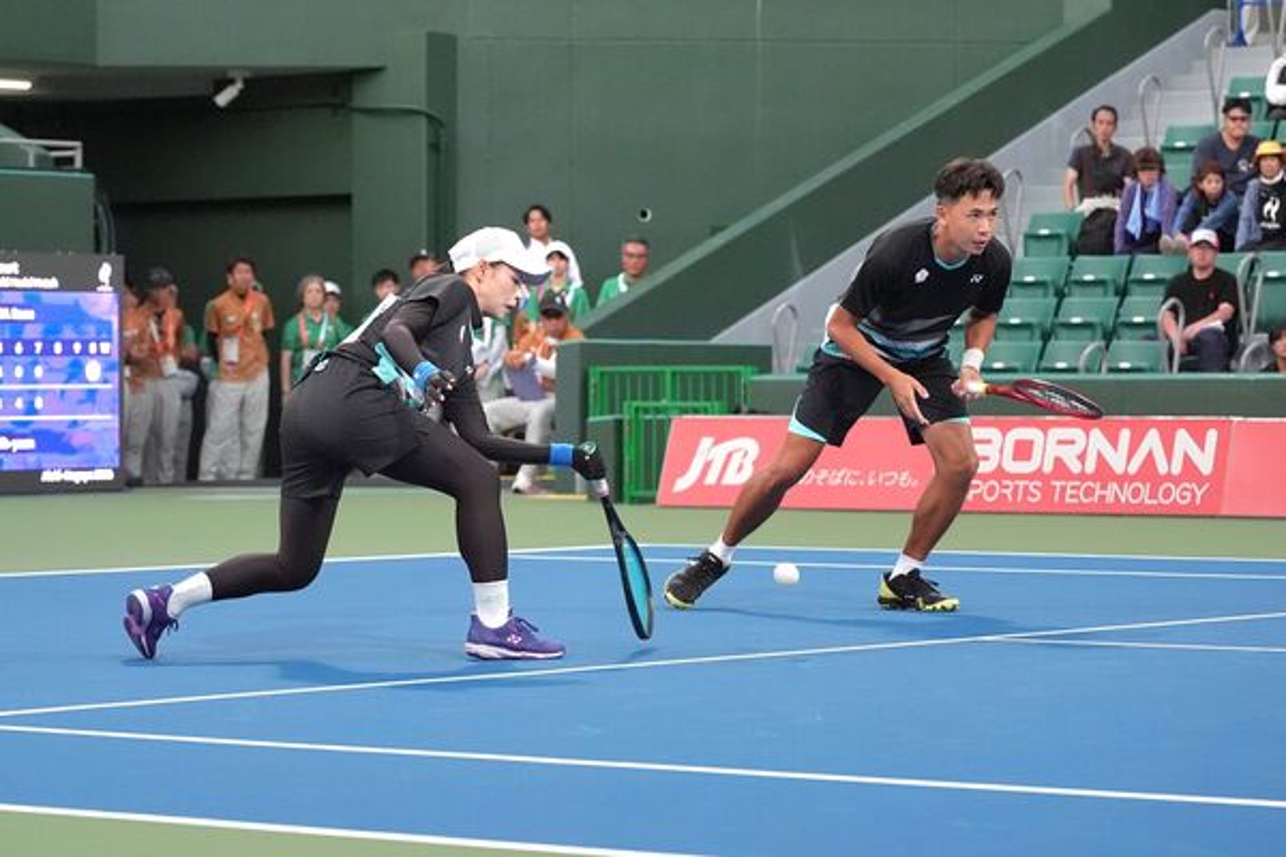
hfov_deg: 20.4
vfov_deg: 13.7
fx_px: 3572
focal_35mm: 100
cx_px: 643
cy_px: 428
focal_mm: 100
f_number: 5
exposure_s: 1/2000
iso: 6400
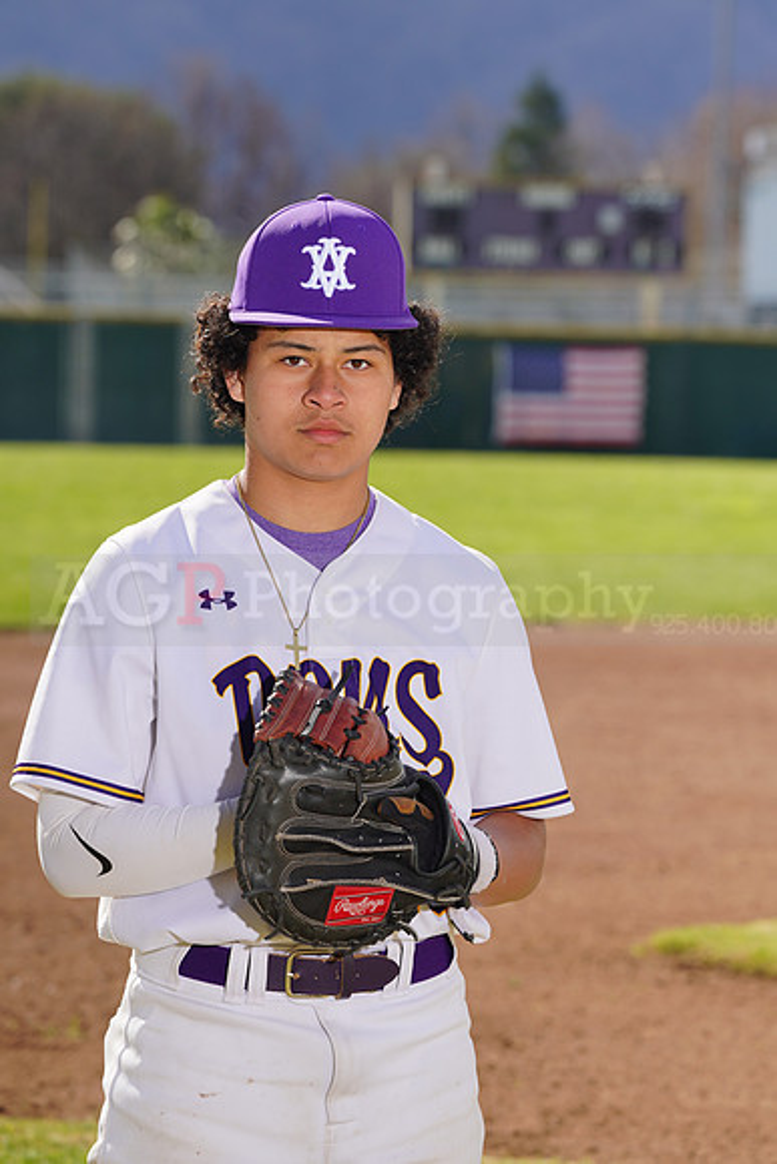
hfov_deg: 6.5
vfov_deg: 9.7
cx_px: 388
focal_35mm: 212
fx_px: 6859
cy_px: 582
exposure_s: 1/250
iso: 100
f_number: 9
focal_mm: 212
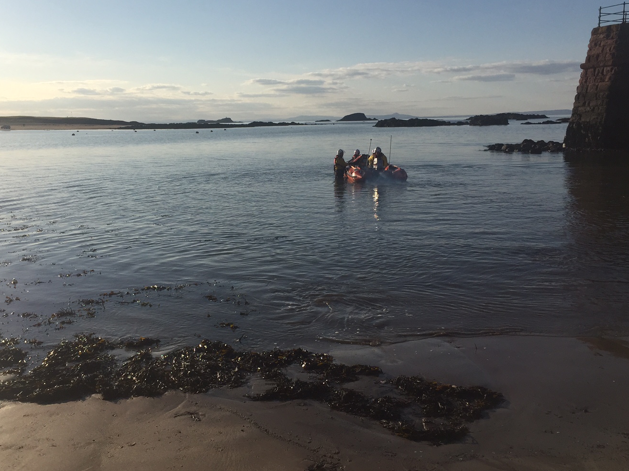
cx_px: 287
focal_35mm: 36
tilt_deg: -9.6
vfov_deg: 39.6
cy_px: 252
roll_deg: +0.1
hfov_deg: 51.3
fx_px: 654
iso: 32
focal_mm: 4.15
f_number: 2.2
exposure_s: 1/4405
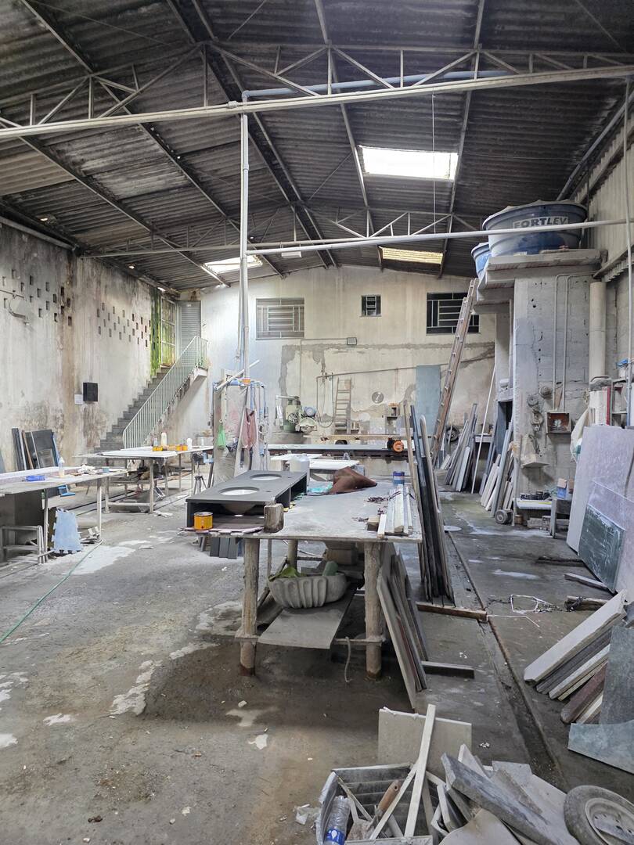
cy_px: 422
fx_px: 562
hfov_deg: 58.9
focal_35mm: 23
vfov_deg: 73.9
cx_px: 317
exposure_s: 1/120
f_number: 1.7
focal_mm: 6.3
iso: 500
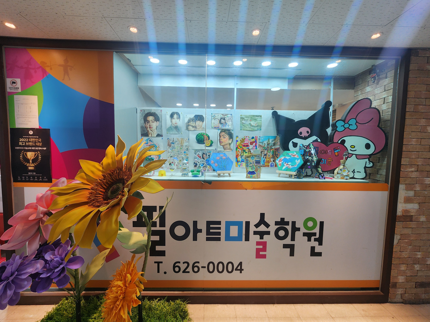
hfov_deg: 106.2
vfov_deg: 89.9
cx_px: 215
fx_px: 161
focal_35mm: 13
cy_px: 161
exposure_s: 1/60
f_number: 2.2
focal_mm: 2.2
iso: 160
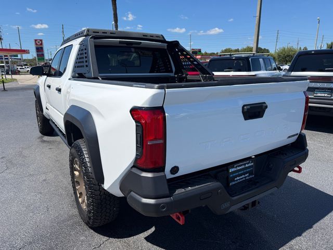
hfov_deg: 71.6
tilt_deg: -9.9
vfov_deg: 56.8
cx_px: 166
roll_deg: -0.6
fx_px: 231
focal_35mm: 24
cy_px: 125
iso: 100
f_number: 1.78
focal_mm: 6.76
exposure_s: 1/6173
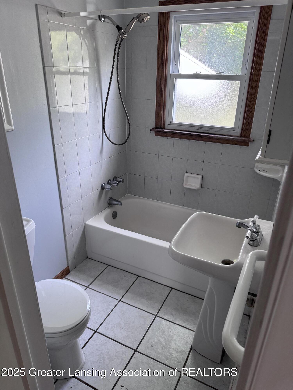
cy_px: 195
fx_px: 271
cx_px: 146
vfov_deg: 71.6
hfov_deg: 56.8
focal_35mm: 24
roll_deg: -1.5
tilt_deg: -25.6
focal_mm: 6.76
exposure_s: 1/121
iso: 160
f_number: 1.78
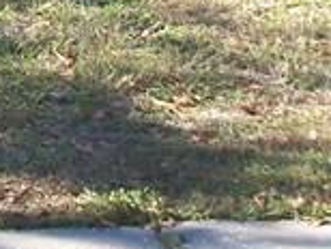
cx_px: -389
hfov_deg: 8.0
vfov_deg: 6.2
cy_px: -337
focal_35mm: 232
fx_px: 2222
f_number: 3
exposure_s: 1/250
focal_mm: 6.3
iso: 64
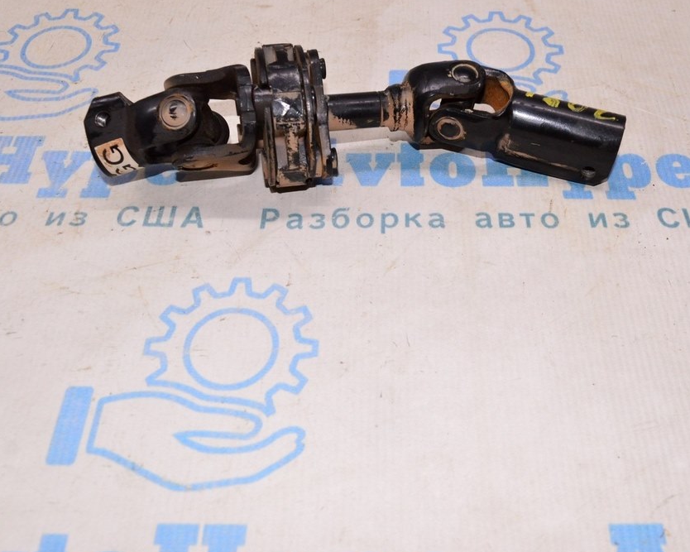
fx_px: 776
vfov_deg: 39.2
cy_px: 277
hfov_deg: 47.8
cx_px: 395
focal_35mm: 38
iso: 1600
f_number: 8
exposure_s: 1/125
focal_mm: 22
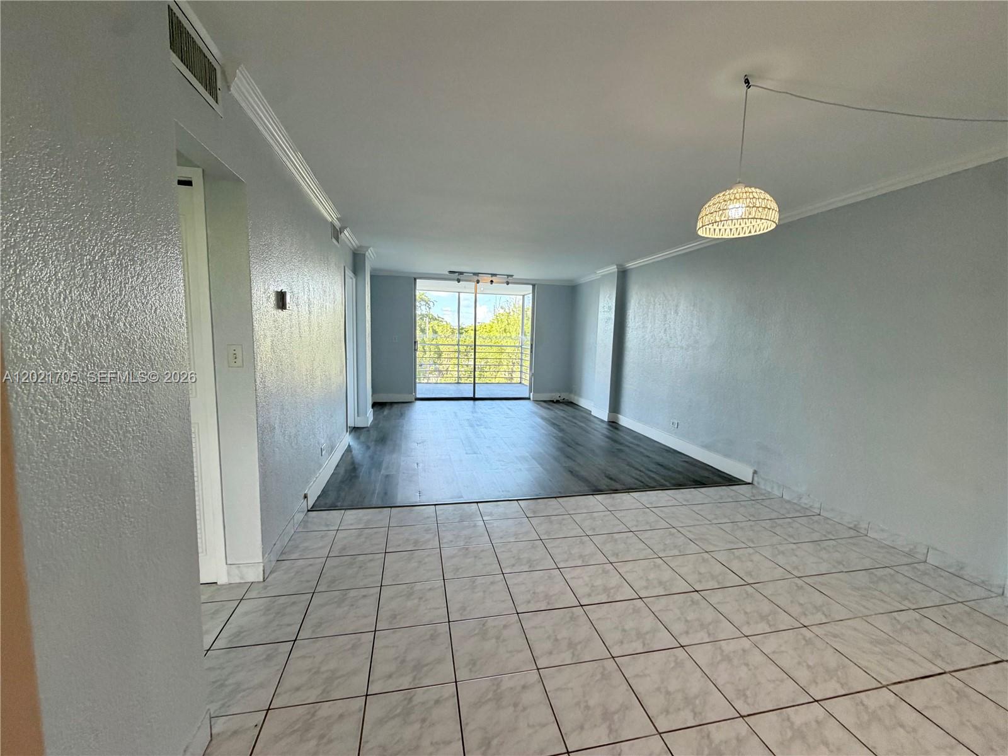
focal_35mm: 14
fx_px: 408
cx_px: 504
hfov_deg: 102.1
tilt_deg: -6.3
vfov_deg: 85.7
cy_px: 378
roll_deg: -1.7
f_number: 2.2
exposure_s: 1/120
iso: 200
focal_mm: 2.22
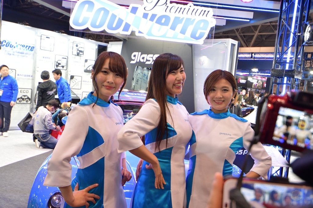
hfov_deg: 53.1
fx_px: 313
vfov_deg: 36.9
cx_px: 156
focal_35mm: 36
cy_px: 104
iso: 1800
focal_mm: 24
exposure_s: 1/80
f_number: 4.5
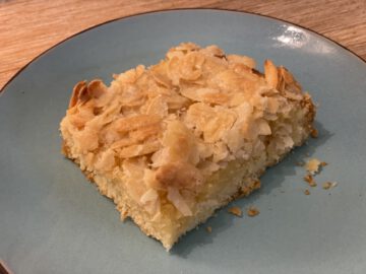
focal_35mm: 52
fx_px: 550
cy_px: 137
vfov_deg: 28.0
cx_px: 183
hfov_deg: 36.8
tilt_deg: -45.4
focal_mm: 6
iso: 160
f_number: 2
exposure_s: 1/33
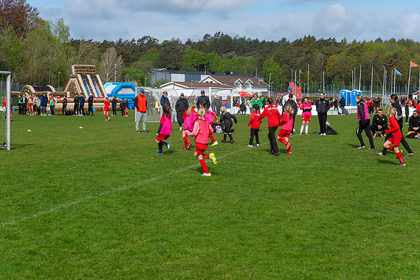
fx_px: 816
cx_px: 210
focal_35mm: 70
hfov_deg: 28.9
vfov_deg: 19.4
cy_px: 140
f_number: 5
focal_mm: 70
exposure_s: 1/500
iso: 100
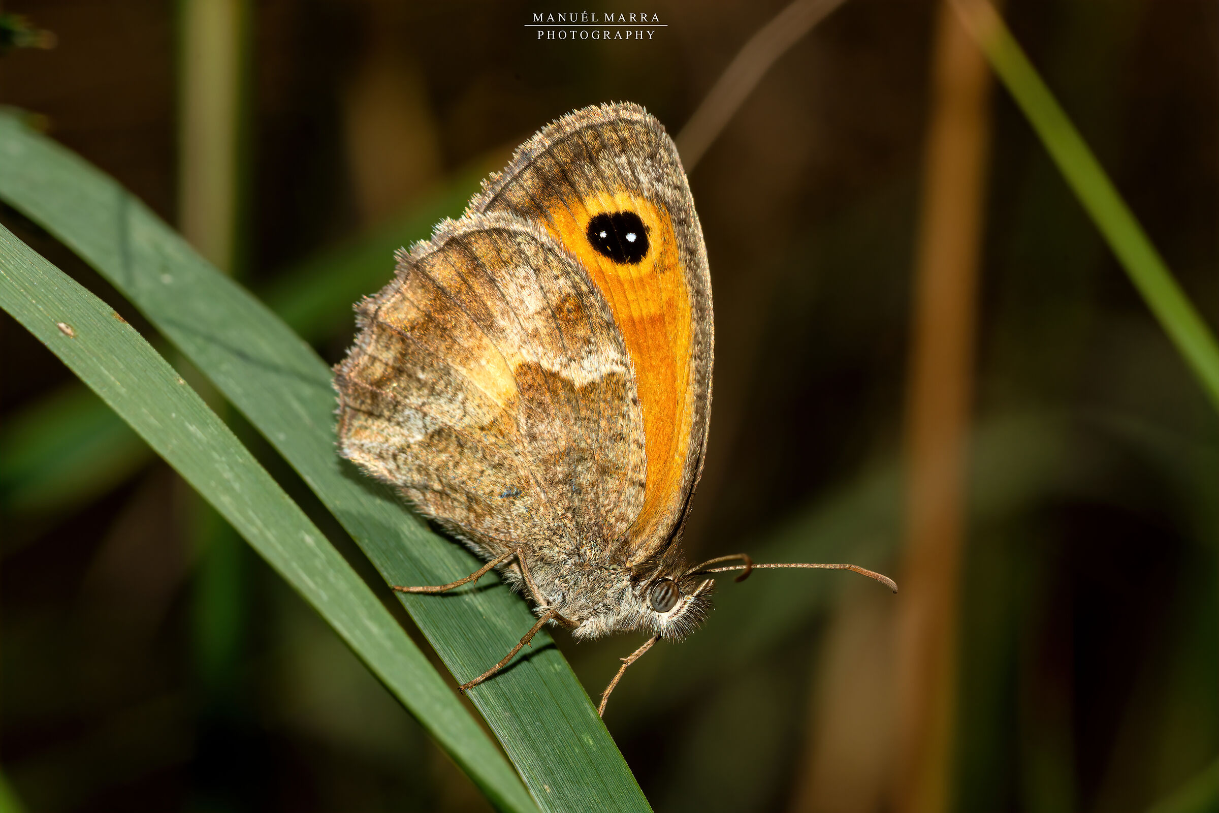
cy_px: 406
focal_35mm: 129
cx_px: 610
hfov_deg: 15.9
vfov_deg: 10.6
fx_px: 4368
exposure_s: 1/250
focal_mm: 86
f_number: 22
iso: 100
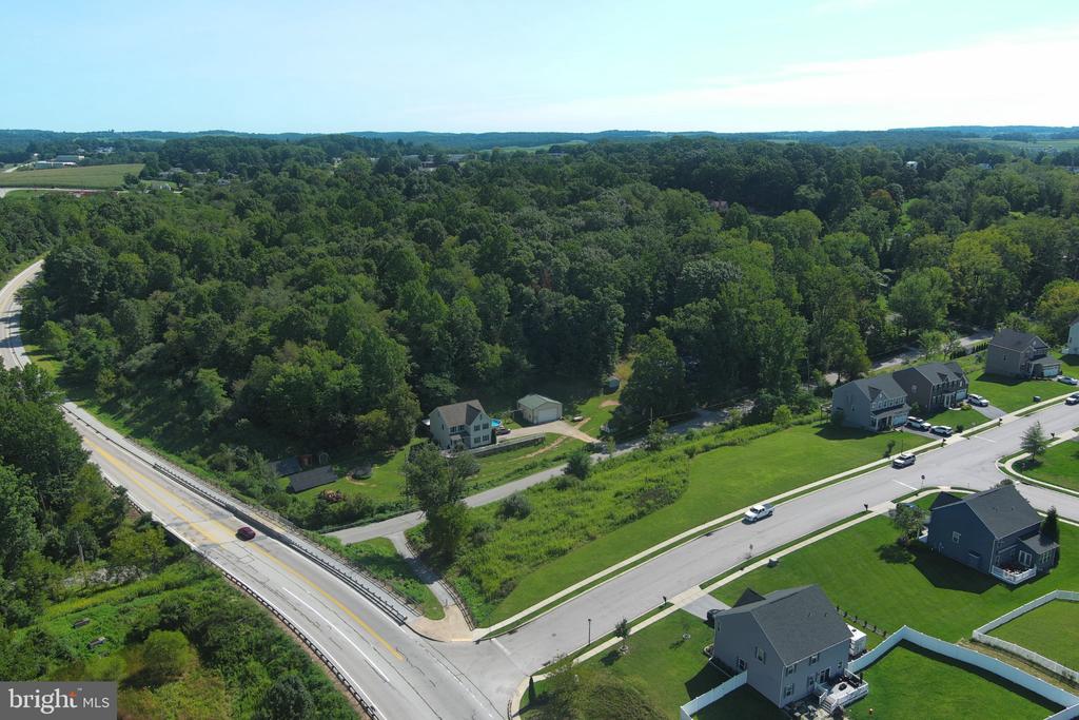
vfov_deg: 45.0
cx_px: 540
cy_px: 360
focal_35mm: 29
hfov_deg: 63.7
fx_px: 869
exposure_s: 1/1101
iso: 100
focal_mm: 10.57
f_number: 2.8
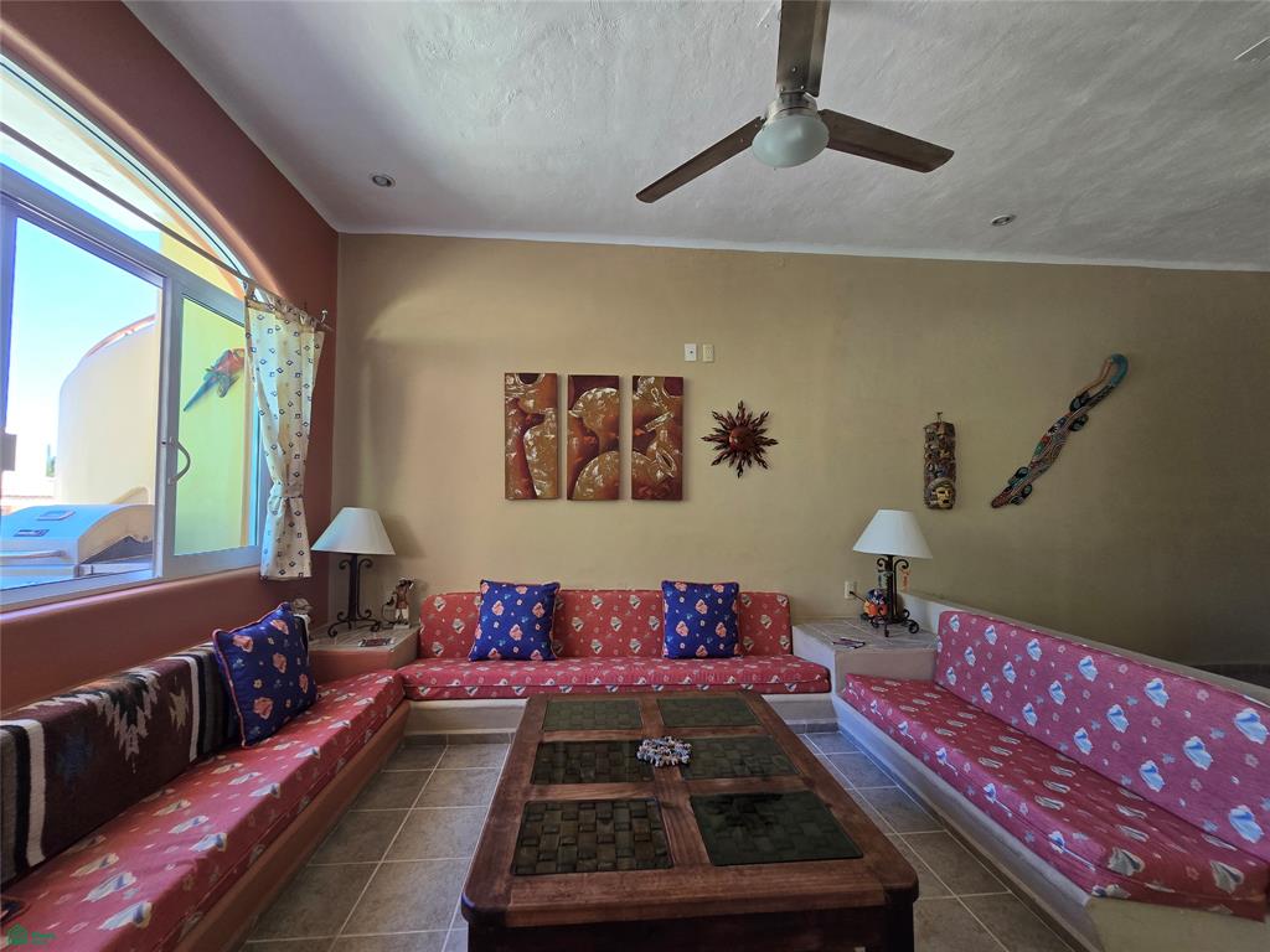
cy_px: 476
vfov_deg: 89.9
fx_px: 477
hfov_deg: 106.2
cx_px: 635
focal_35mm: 13
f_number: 2.2
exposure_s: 1/100
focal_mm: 2.2
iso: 160
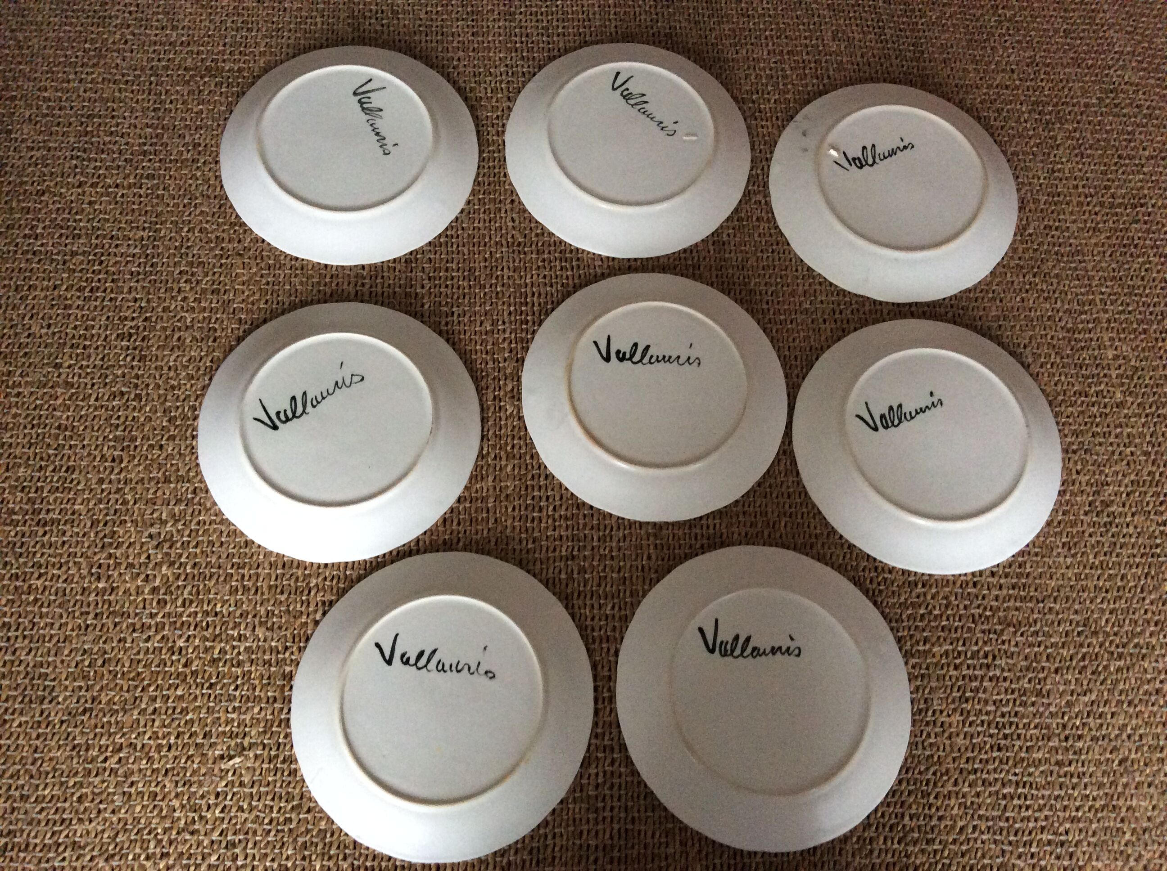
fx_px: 1077
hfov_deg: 56.9
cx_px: 584
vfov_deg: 44.1
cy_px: 436
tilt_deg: -70.6
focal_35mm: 32
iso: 250
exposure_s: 1/25
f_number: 2.4
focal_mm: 3.3
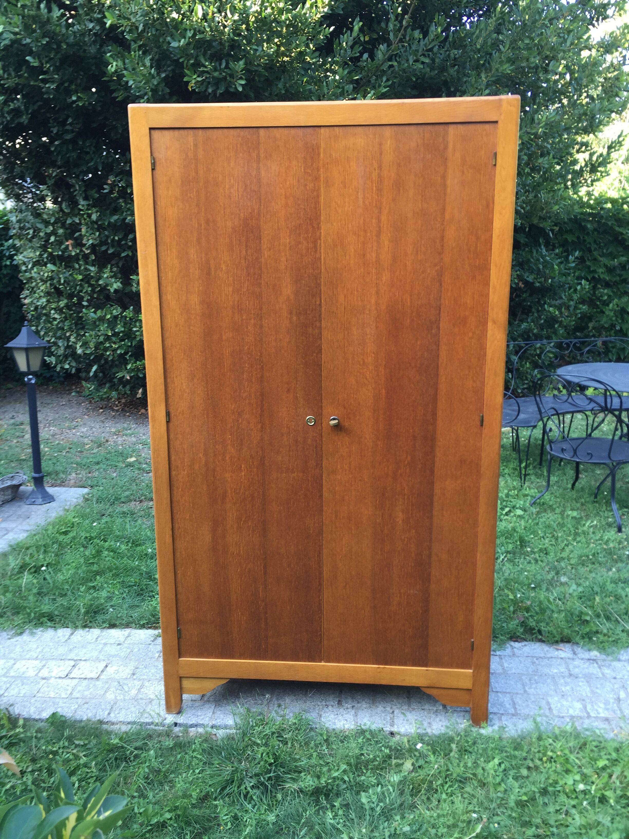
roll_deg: +0.2
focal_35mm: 29
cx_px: 314
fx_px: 703
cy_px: 420
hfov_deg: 48.2
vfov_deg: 61.7
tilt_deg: -12.6
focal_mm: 4.15
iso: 32
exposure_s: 1/50
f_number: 2.2
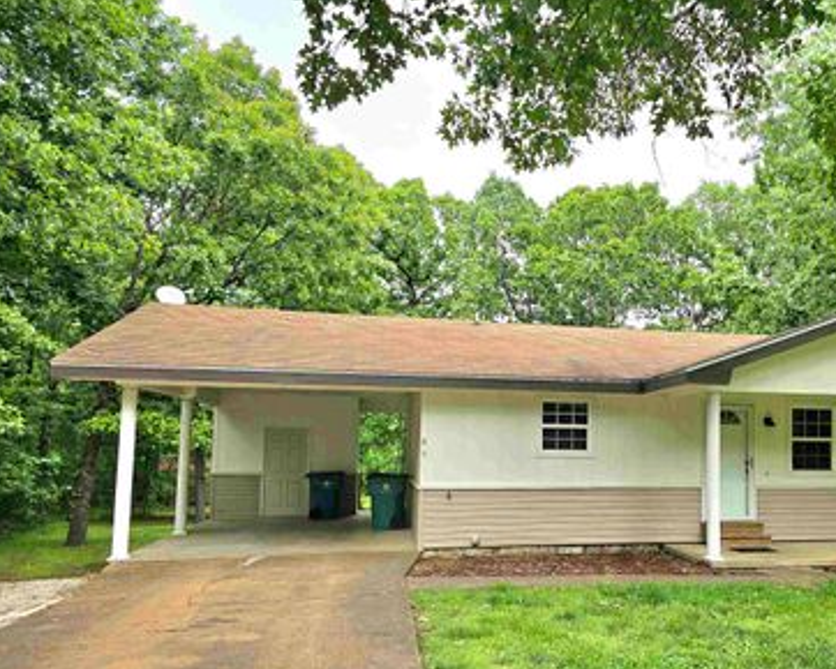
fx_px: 767
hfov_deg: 55.7
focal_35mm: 31
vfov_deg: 46.7
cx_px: 573
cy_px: 423
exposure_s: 1/263
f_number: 1.7
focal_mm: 6.3
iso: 12
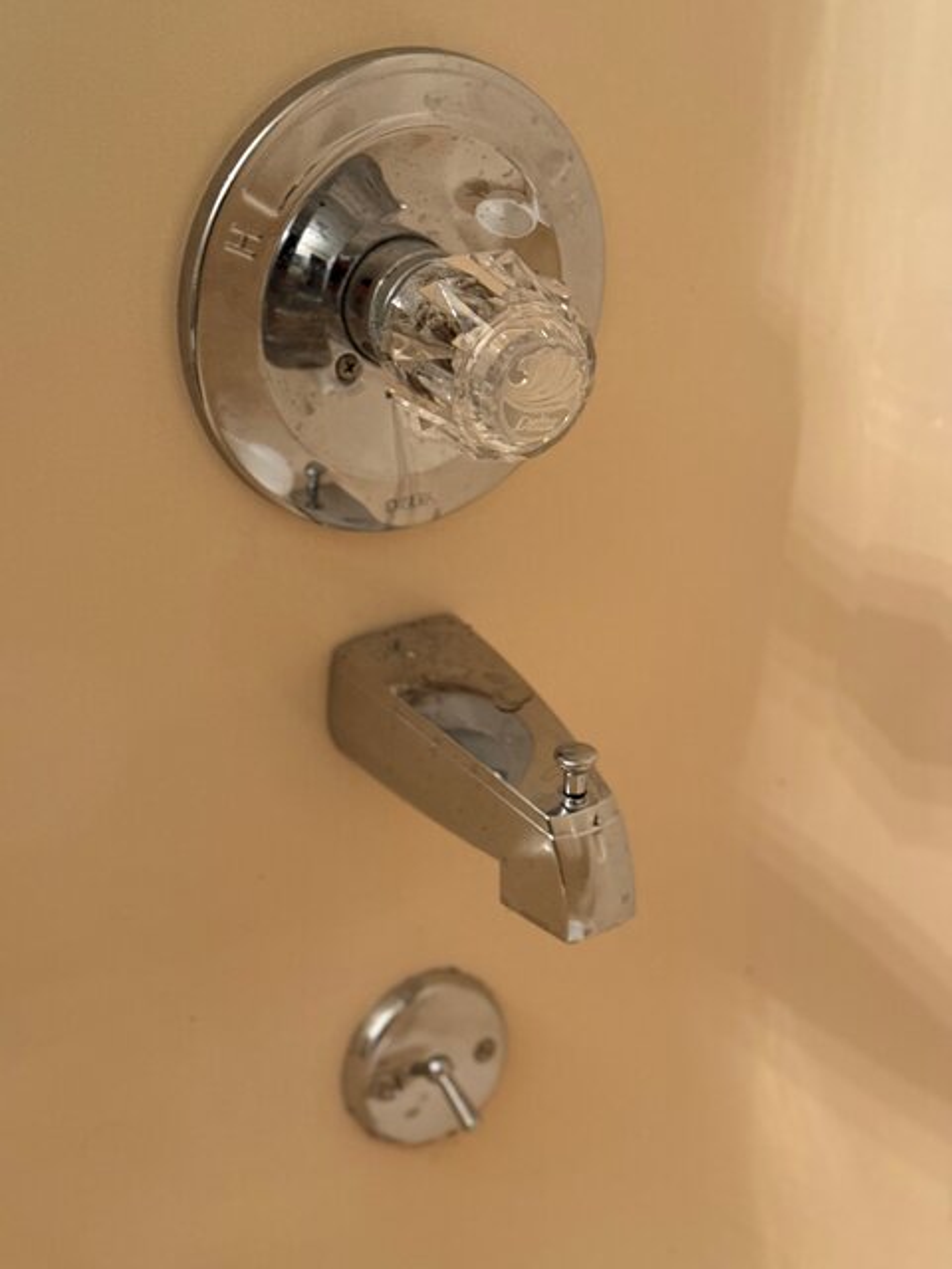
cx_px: 476
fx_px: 1760
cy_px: 634
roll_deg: -1.3
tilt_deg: -25.8
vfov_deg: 39.7
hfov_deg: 30.3
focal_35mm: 48
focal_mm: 6.76
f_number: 1.78
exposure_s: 1/40
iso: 250
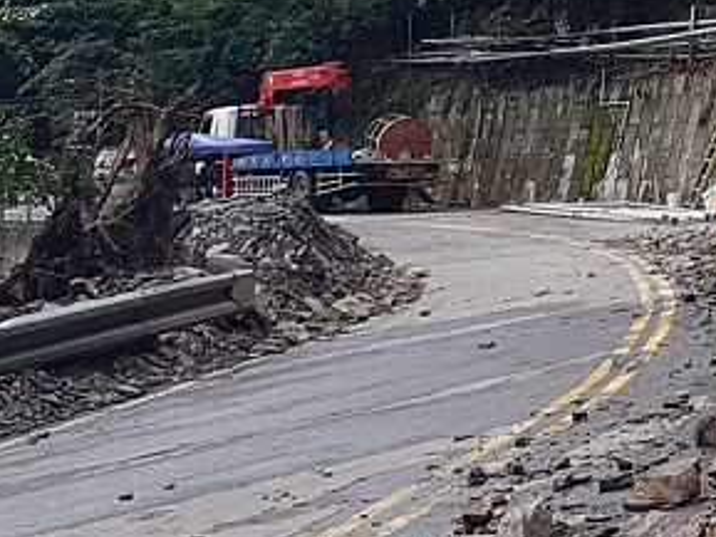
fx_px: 2235
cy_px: -233
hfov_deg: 16.7
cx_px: 1046
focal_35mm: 108
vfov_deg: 13.1
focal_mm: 4.2
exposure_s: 1/386
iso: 40
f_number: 1.7
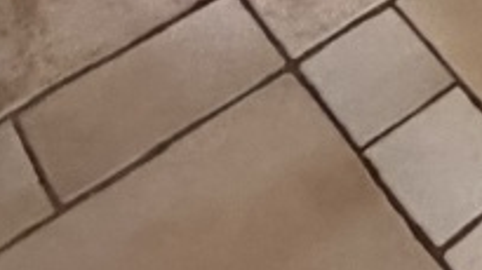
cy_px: -833
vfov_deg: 7.5
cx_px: 501
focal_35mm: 107
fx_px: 1367
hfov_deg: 19.3
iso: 640
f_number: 2.2
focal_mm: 2.22
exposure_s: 1/60
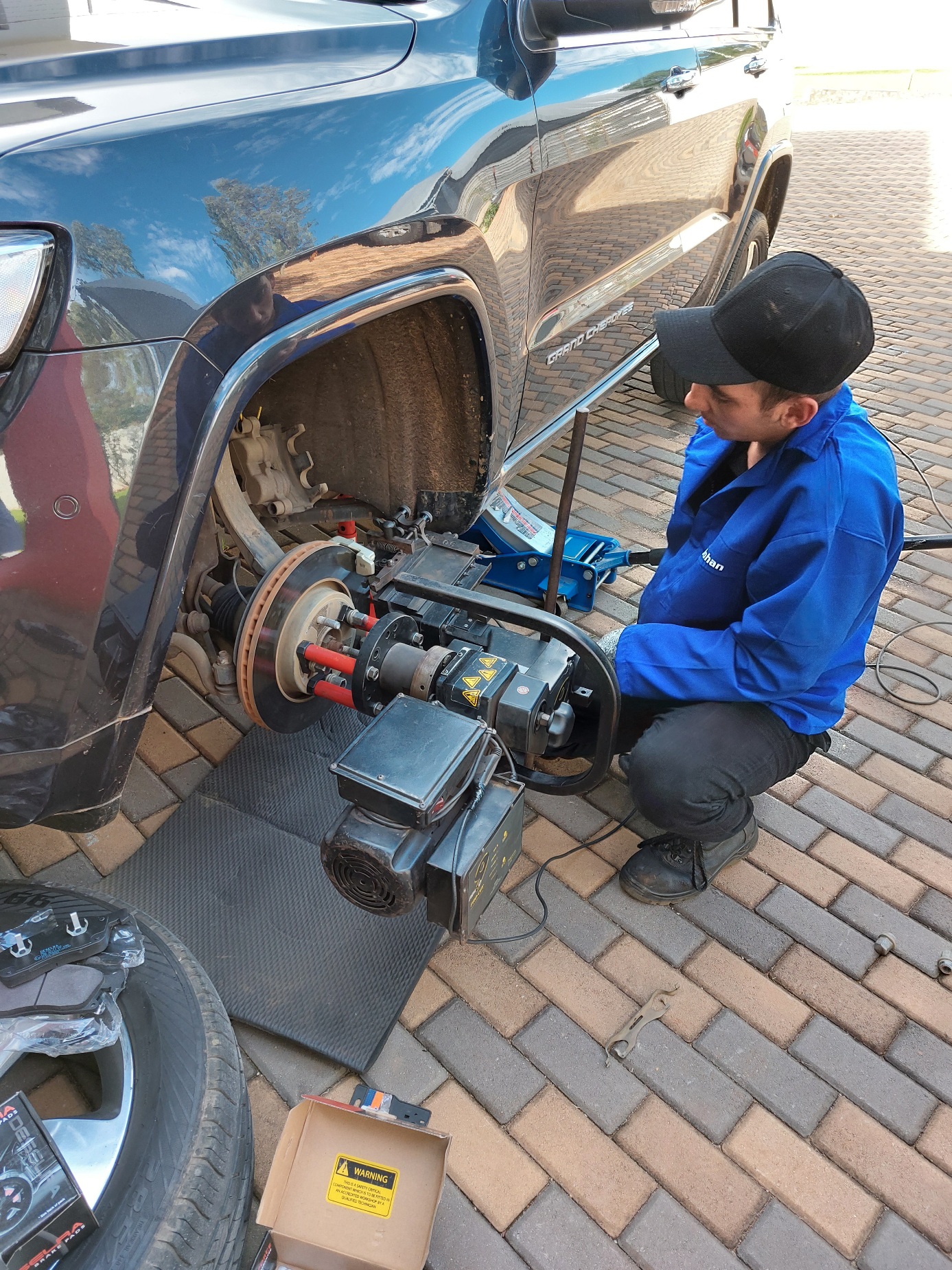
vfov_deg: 71.6
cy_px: 635
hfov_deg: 56.8
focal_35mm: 24
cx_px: 476
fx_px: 880
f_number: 1.8
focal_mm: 5.23
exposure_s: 1/50
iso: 64
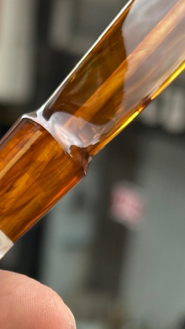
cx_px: -77
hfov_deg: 8.7
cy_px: 280
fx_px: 1185
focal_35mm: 136
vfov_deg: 15.6
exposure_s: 1/475
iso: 64
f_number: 1.78
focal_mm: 6.86
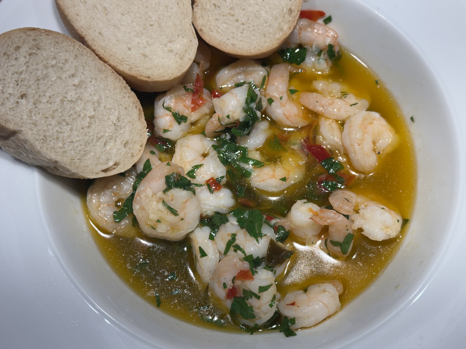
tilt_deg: -68.6
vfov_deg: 30.3
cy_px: 174
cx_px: 233
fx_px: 646
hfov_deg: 39.7
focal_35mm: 48
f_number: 1.78
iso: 64
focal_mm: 6.76
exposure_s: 1/962
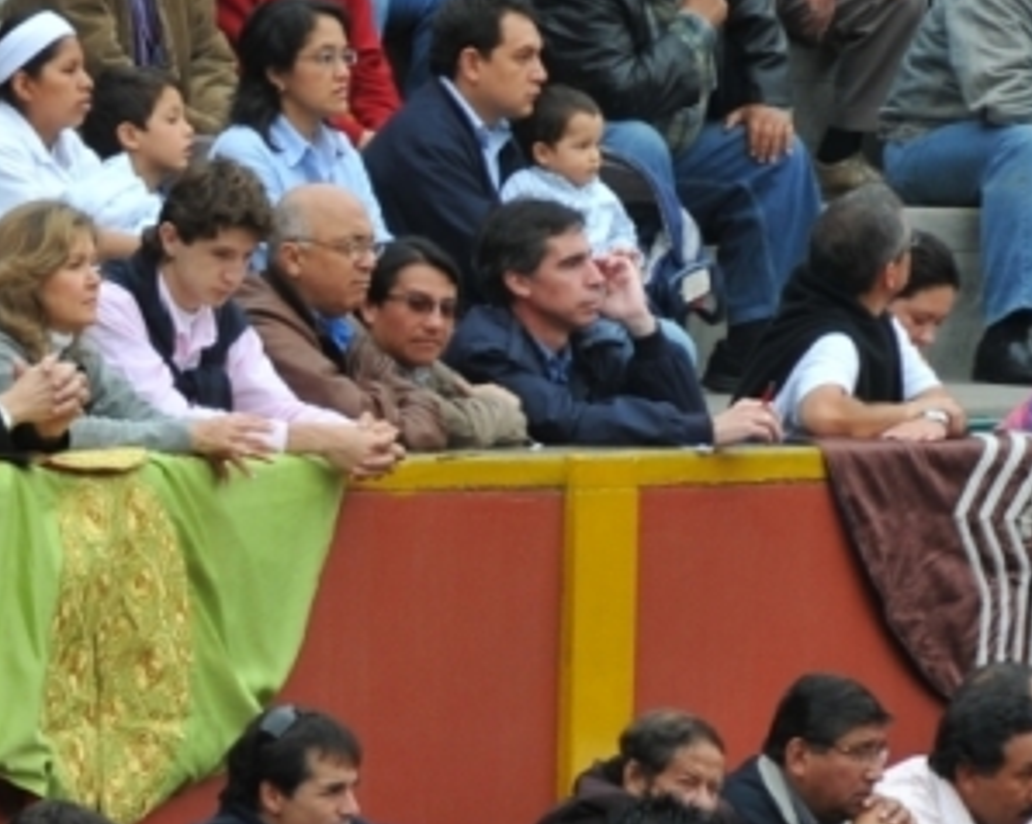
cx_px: -45
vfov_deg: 2.9
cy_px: 402
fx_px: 16544
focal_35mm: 542
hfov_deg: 3.6
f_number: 5.3
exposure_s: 1/180
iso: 250
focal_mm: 112
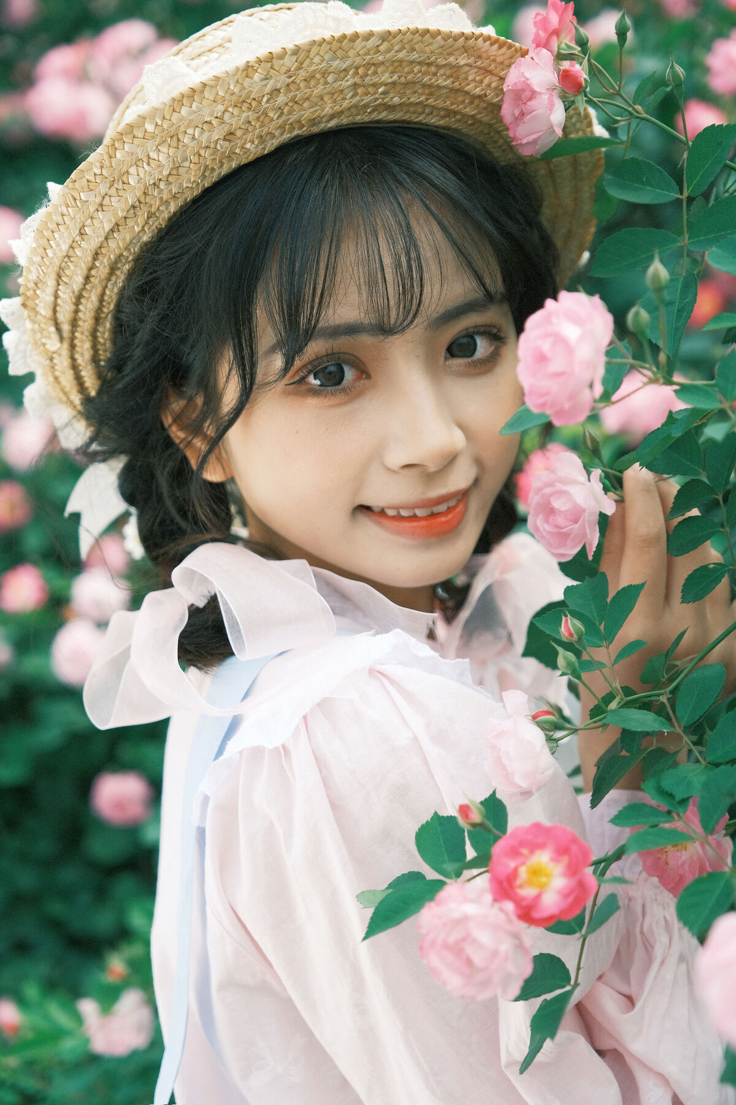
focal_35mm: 73
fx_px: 2238
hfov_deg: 18.7
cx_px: 368
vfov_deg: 27.7
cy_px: 552
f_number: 2.8
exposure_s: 1/1000
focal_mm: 48.5
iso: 160
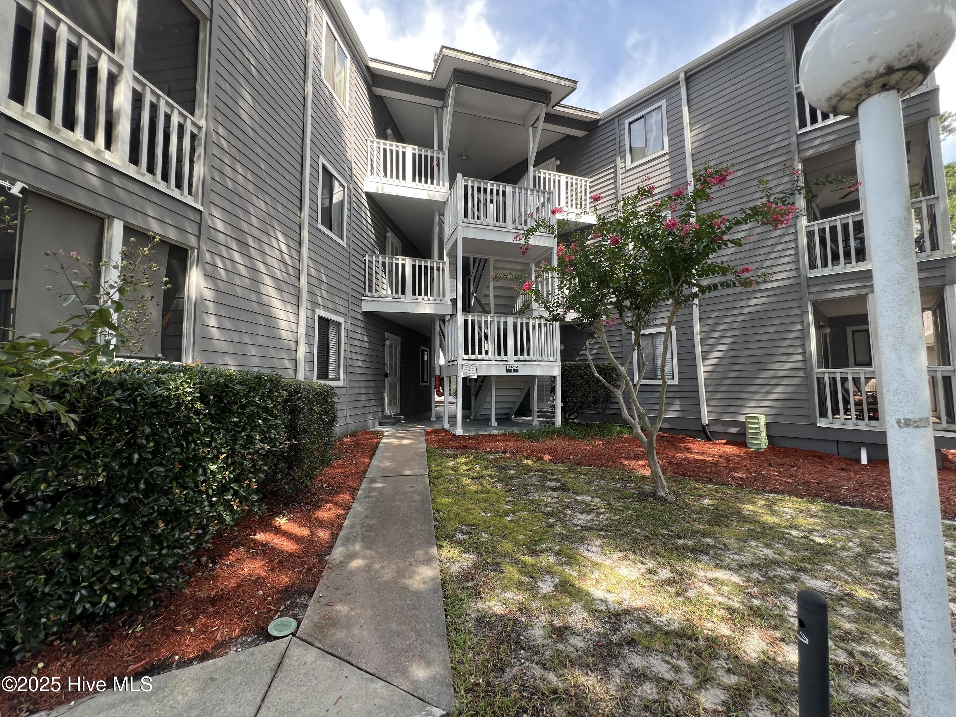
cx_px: 478
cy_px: 358
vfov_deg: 89.9
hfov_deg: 106.2
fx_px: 359
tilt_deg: +4.8
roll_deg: -0.1
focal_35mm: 13
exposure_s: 1/190
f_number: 1.8
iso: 32
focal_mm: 1.57
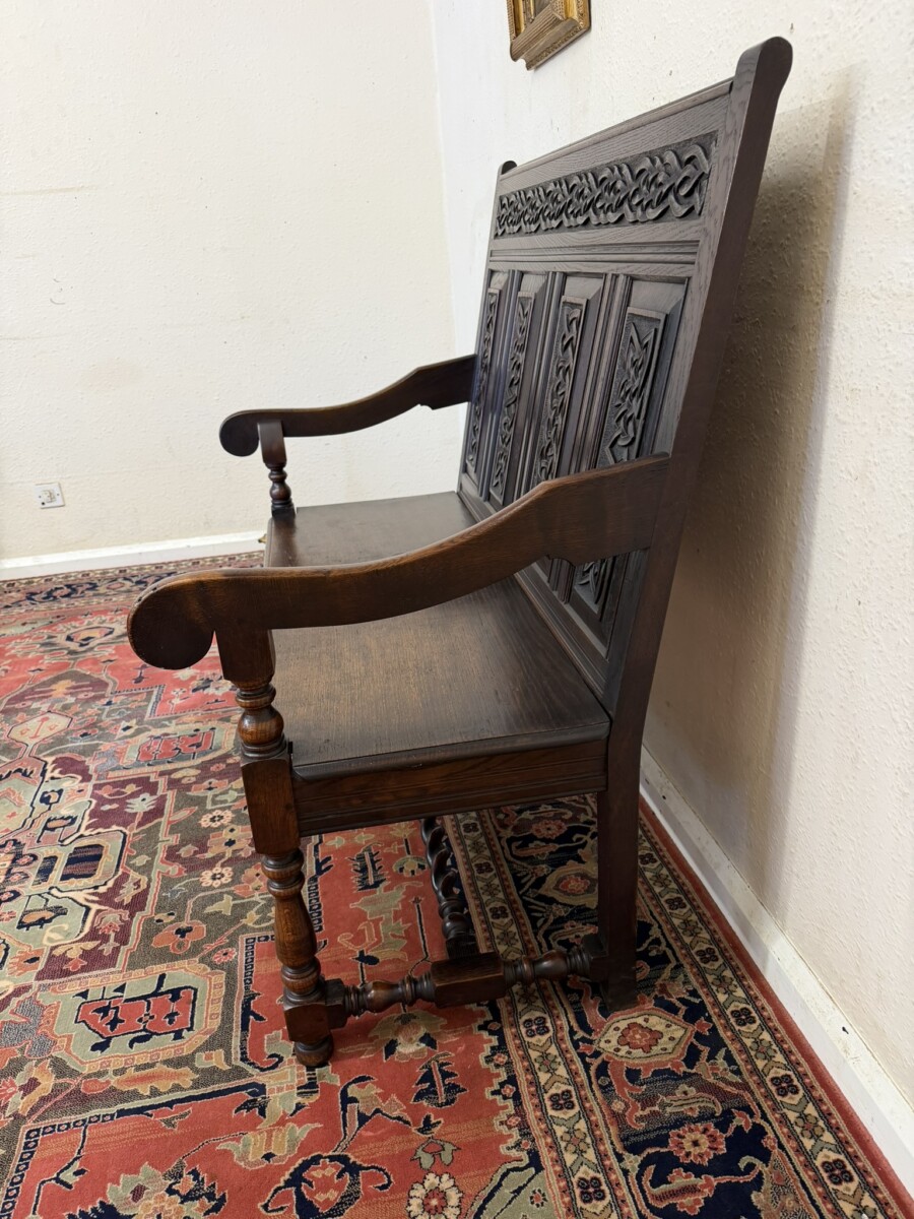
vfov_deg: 71.6
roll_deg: +3.9
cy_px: 610
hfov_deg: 56.8
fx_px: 845
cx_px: 457
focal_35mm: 24
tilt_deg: -23.2
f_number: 1.78
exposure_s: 1/50
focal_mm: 6.76
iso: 160
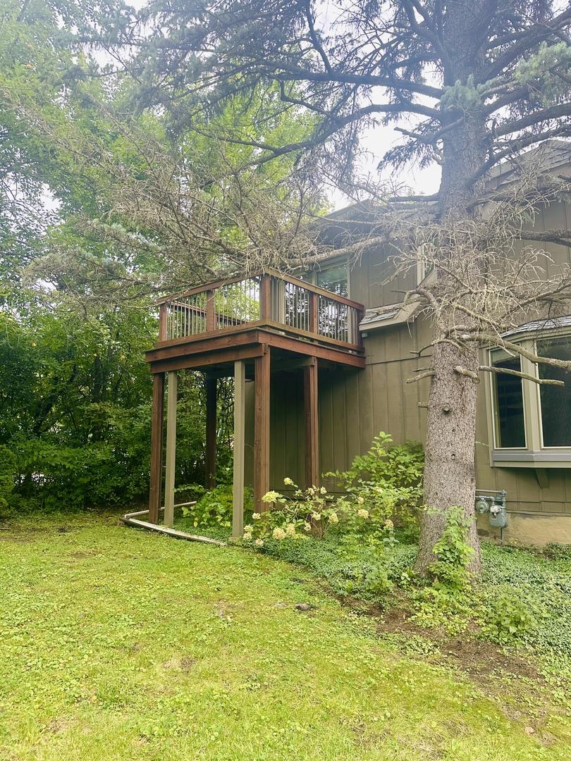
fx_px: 528
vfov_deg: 71.6
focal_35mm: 24
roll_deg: -1.0
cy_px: 380
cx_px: 286
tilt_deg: +9.0
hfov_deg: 56.8
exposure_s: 1/615
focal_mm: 6.86
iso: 80
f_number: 1.78
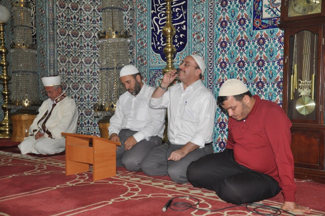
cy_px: 108
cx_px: 162
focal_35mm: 45
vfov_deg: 29.8
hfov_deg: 43.6
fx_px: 406
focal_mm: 30
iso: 800
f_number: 4.2
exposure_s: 1/60
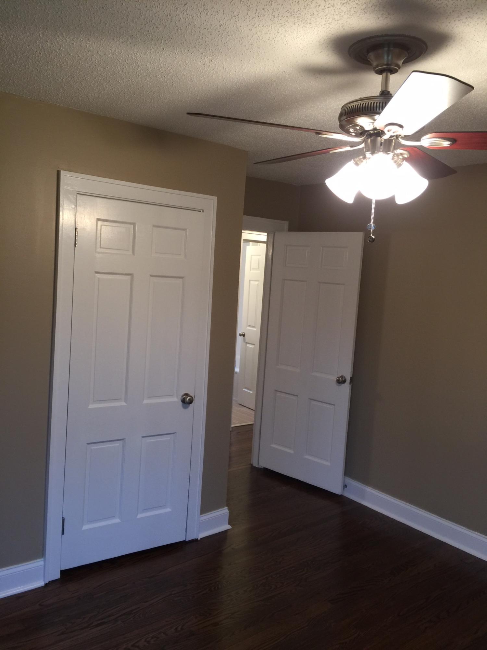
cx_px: 244
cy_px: 325
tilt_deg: -2.9
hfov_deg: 48.2
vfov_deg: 61.7
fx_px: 544
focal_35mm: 29
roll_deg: -4.8
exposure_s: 1/15
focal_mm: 4.15
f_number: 2.2
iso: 50
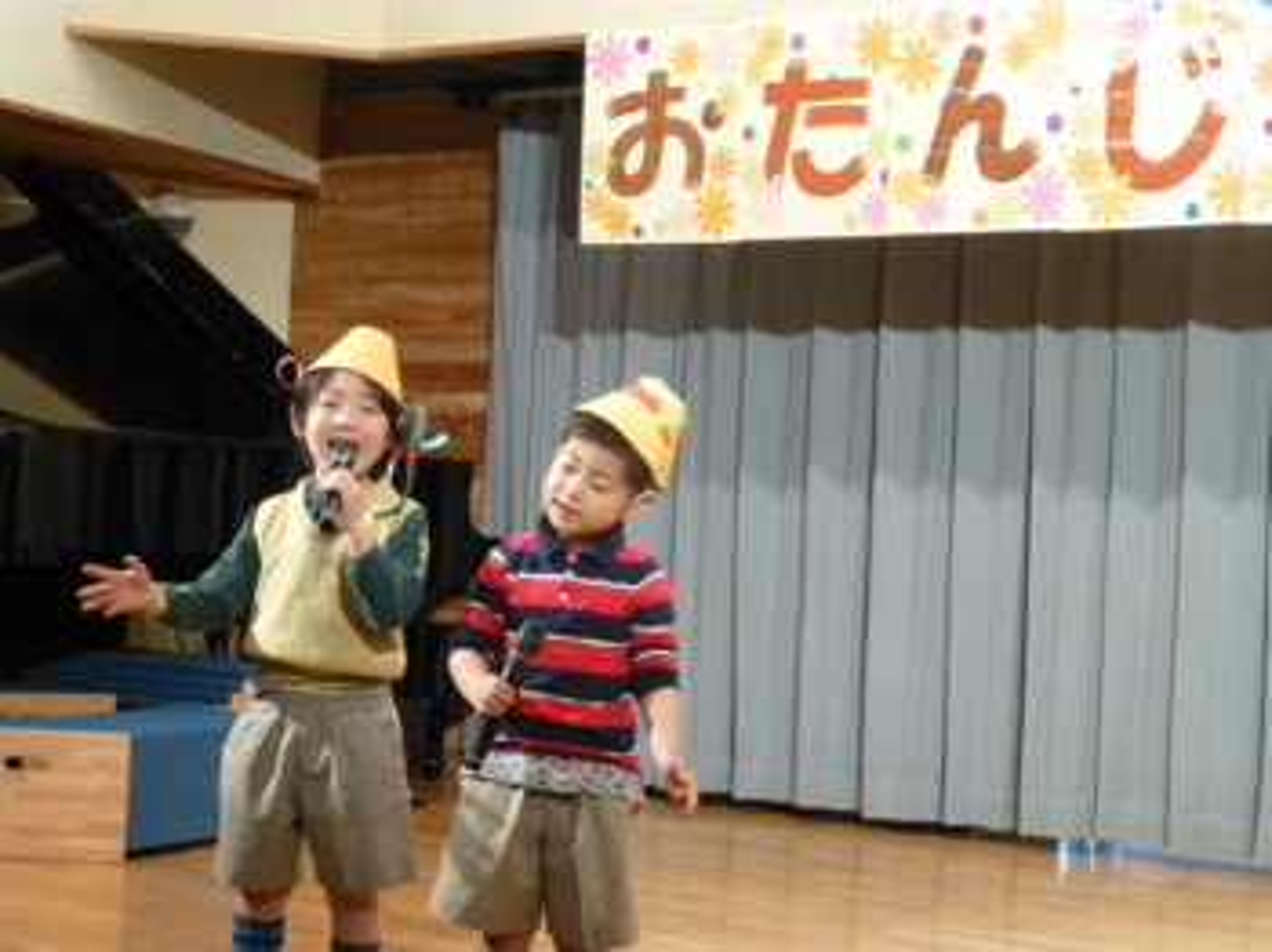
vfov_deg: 18.6
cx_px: 636
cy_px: 476
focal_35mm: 79
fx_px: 2901
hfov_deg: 24.7
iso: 800
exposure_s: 1/25
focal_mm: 14.2
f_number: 5.1
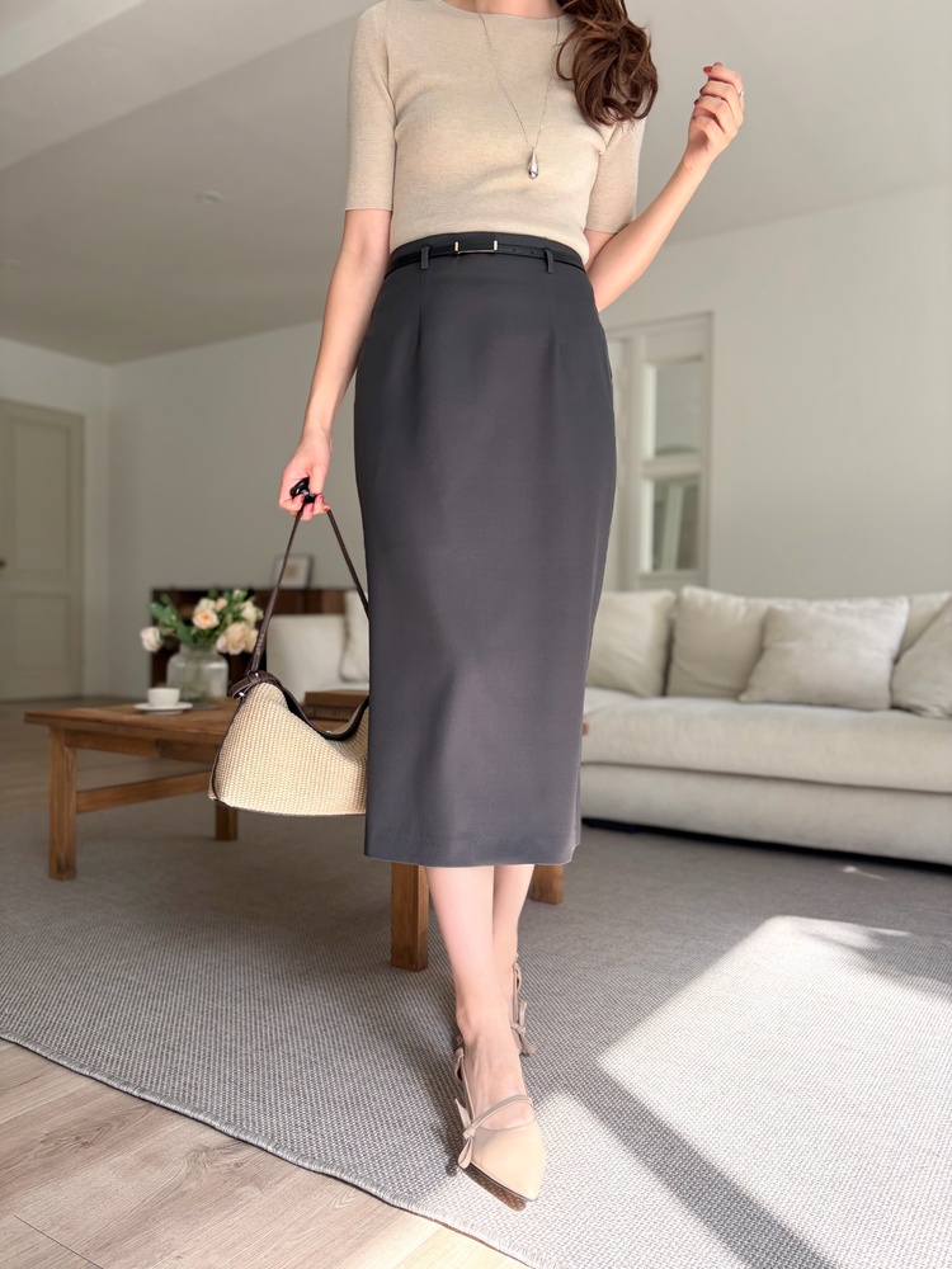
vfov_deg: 67.3
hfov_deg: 53.1
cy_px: 634
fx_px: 953
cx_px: 476
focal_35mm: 26
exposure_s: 1/209
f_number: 1.6
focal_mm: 5.96
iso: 80
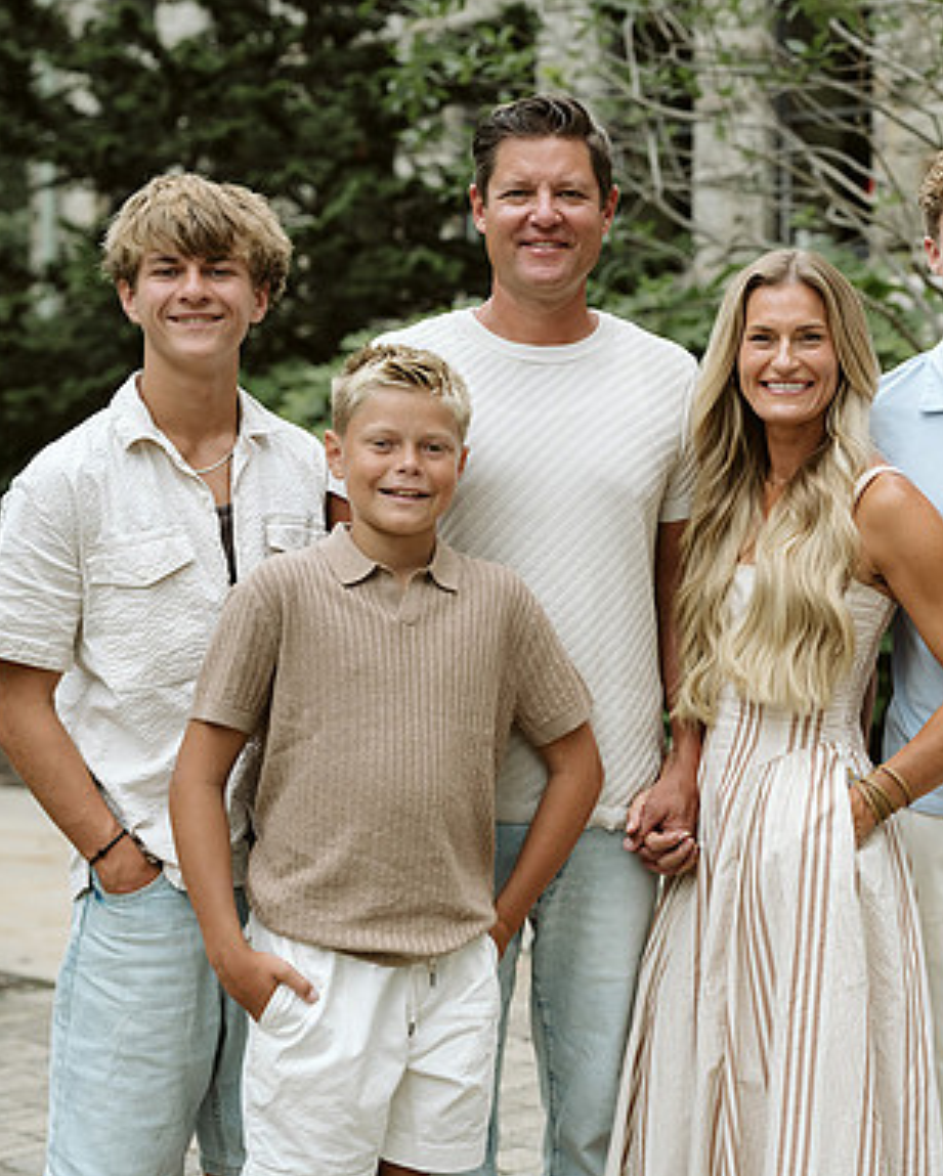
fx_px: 2683
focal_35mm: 77
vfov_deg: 24.7
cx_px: 777
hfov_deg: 19.7
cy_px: 538
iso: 640
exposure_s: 1/250
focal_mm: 50
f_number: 2.8
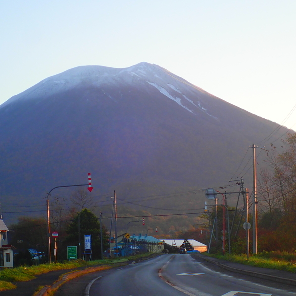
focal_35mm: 119
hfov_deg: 14.6
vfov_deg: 14.7
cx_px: 123
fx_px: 1151
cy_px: 148
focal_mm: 18
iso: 200
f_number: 4.9
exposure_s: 1/160
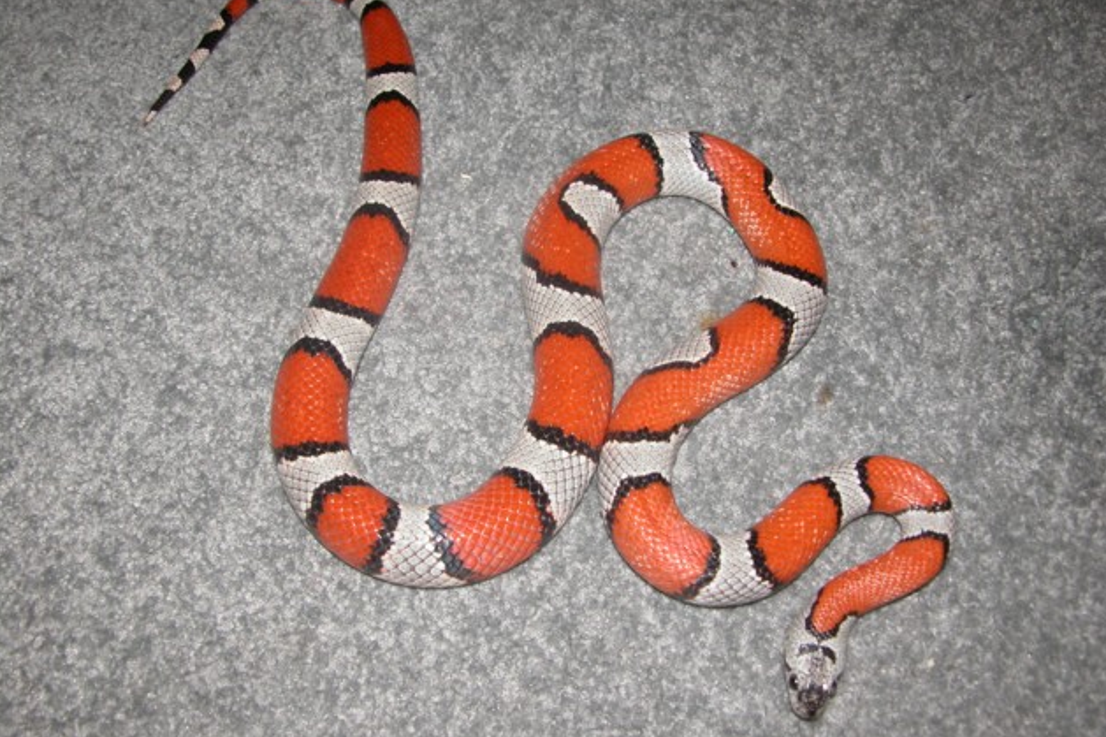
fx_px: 1106
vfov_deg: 36.9
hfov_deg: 53.1
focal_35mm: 36
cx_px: 556
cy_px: 375
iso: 100
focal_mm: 8.9
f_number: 2.8
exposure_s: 1/60
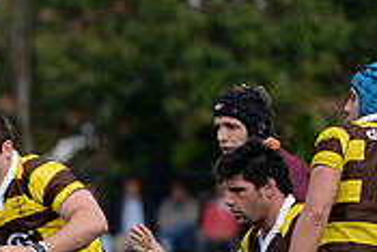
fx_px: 6760
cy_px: 344
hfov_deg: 3.2
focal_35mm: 645
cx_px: -60
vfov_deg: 2.1
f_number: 2.8
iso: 320
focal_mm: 195
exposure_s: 1/1000
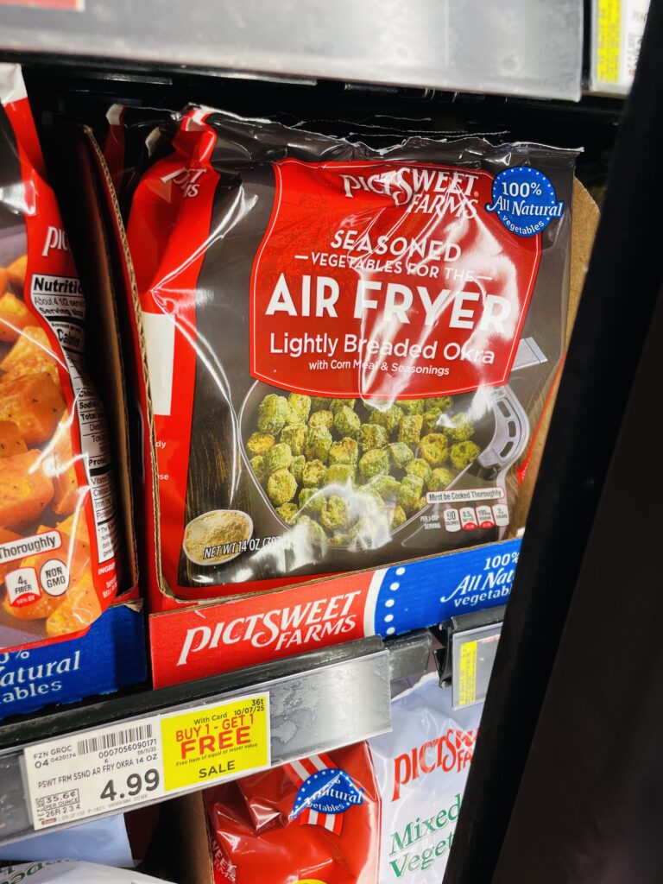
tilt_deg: -25.4
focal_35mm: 26
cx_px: 332
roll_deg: -4.0
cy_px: 442
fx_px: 664
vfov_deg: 67.3
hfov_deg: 53.1
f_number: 1.6
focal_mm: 4.2
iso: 64
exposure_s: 1/120
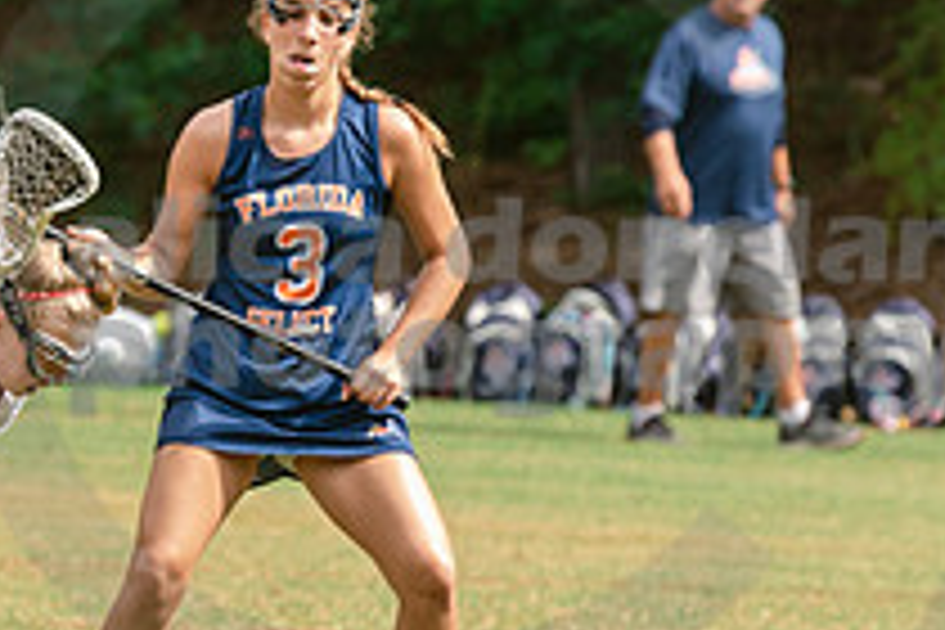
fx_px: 18977
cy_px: 233
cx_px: -25
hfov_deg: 2.9
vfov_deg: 1.9
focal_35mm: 723
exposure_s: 1/1250
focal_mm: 200
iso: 250
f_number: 5
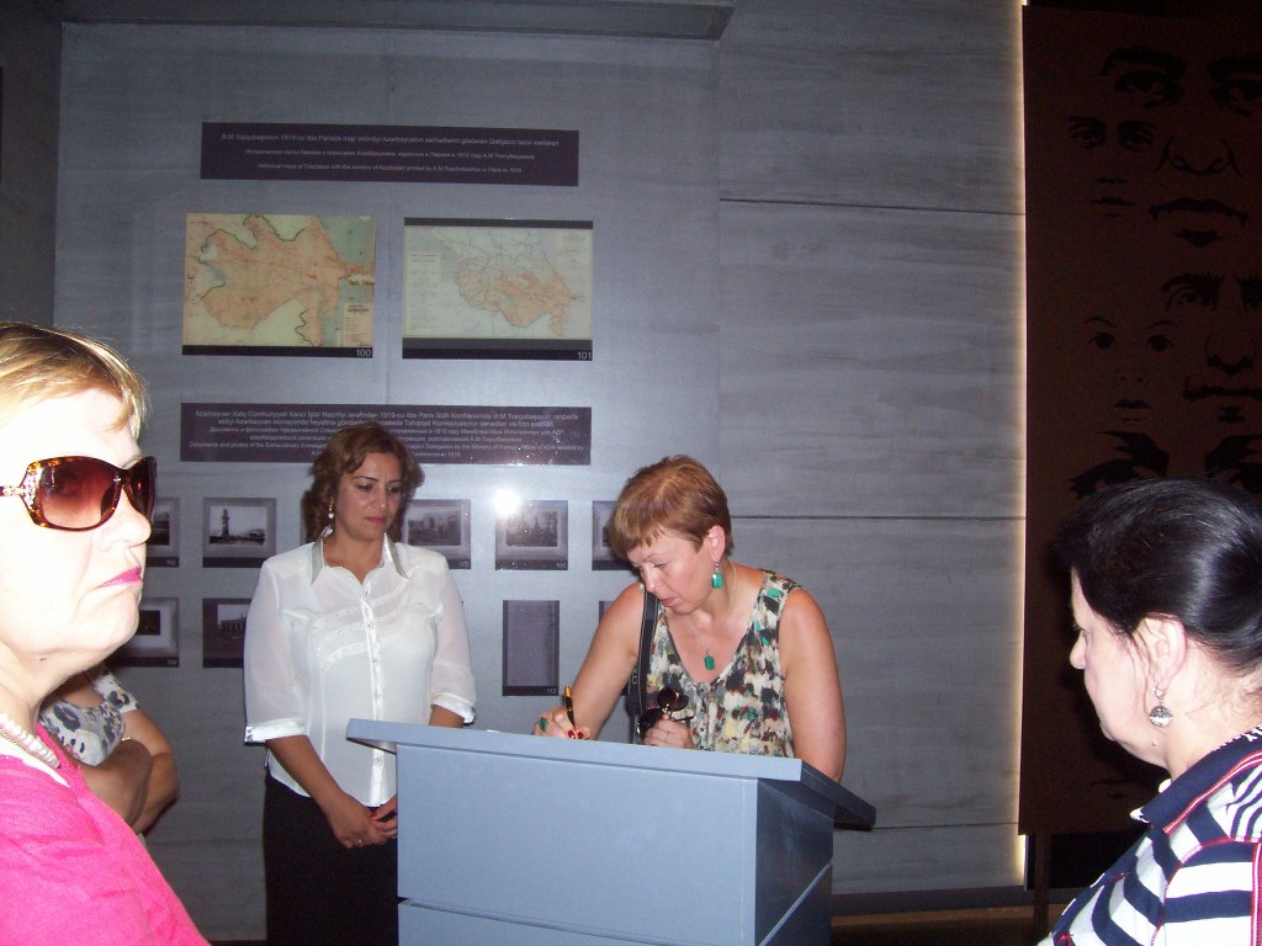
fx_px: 1240
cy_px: 473
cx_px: 631
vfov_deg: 41.8
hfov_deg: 54.0
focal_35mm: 34
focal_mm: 5.6
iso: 140
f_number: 2.7
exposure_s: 1/112
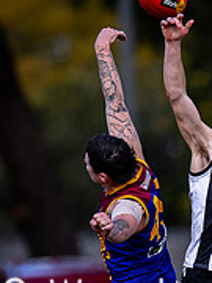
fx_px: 18267
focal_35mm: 2237
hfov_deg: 0.7
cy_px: 258
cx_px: 272
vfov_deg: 0.9
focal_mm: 500
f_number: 4
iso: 360
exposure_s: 1/2000
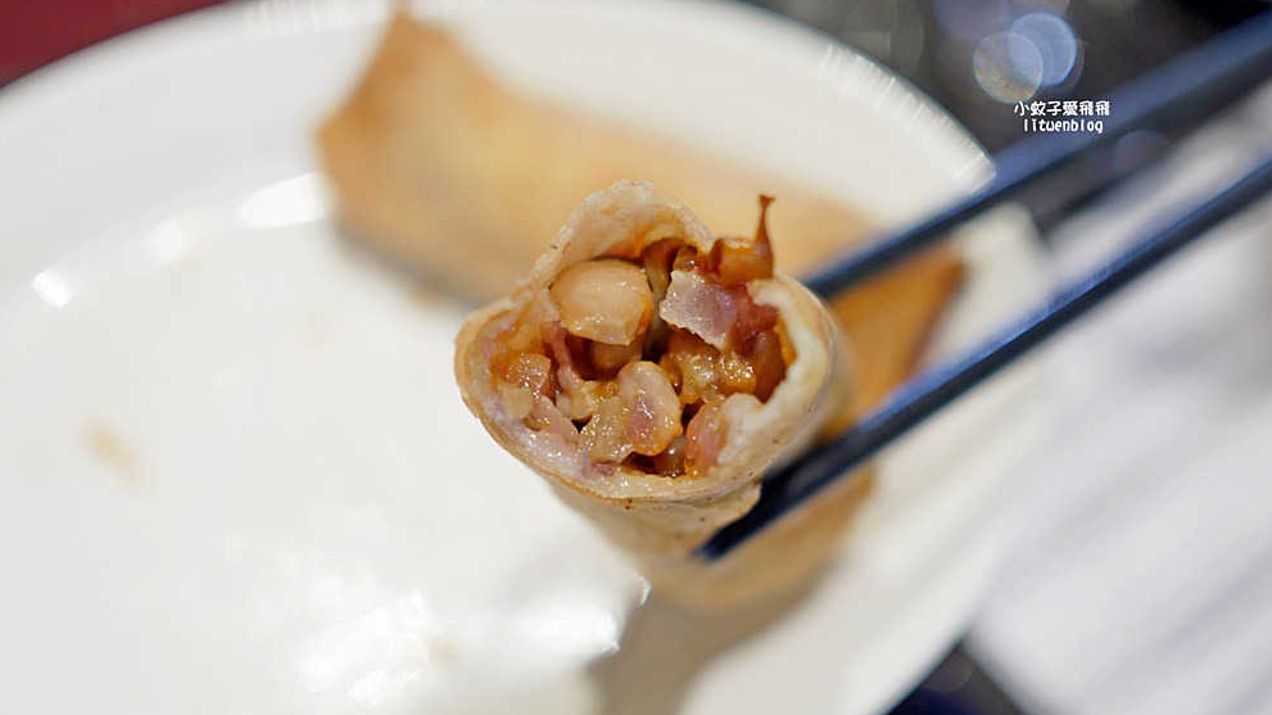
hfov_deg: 37.9
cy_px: 342
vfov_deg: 21.8
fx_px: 1855
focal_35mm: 55
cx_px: 638
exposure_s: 1/160
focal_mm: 25
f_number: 1.8
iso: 200
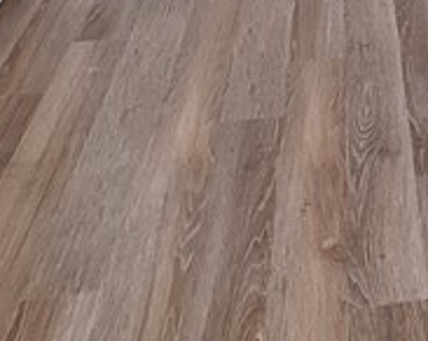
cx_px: 498
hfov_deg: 24.5
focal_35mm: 71
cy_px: -203
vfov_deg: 18.5
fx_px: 898
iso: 200
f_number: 2.2
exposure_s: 1/50
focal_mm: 1.74
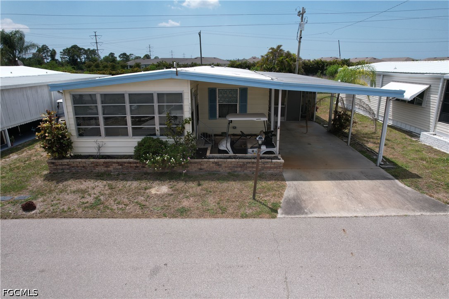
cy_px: 150
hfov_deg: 78.6
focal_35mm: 22
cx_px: 224
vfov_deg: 57.2
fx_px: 274
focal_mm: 8.38
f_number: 2.8
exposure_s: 1/2500
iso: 100
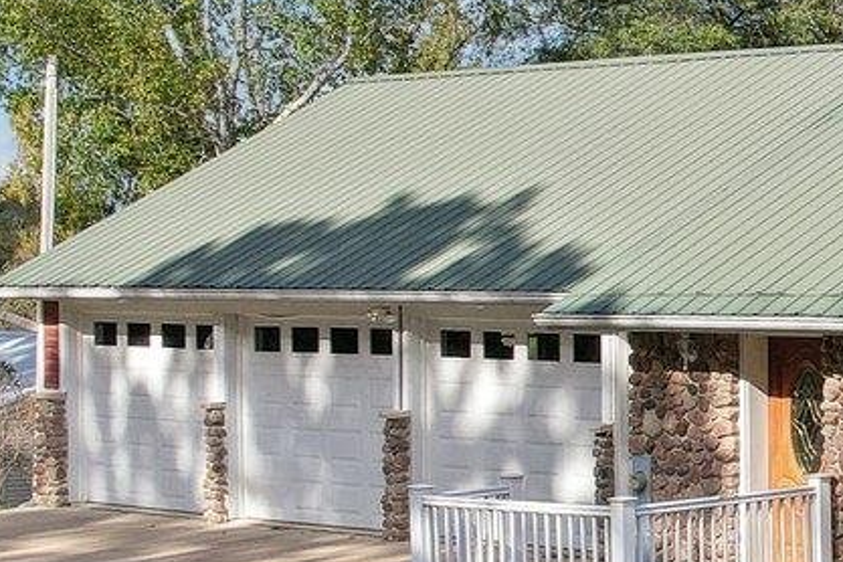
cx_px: 1144
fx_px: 2529
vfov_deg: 12.7
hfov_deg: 17.6
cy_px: 316
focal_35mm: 108
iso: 110
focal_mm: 8.4
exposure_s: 1/1600
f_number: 2.8
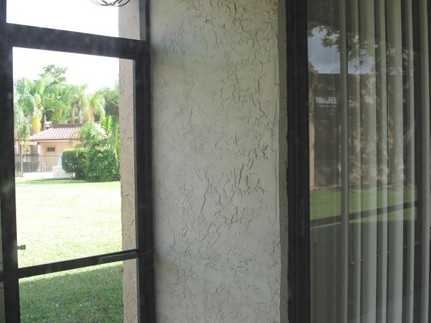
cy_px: 177
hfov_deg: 33.2
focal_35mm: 58
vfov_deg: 25.2
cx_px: 239
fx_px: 722
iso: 100
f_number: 3.1
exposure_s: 1/160
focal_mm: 6.3
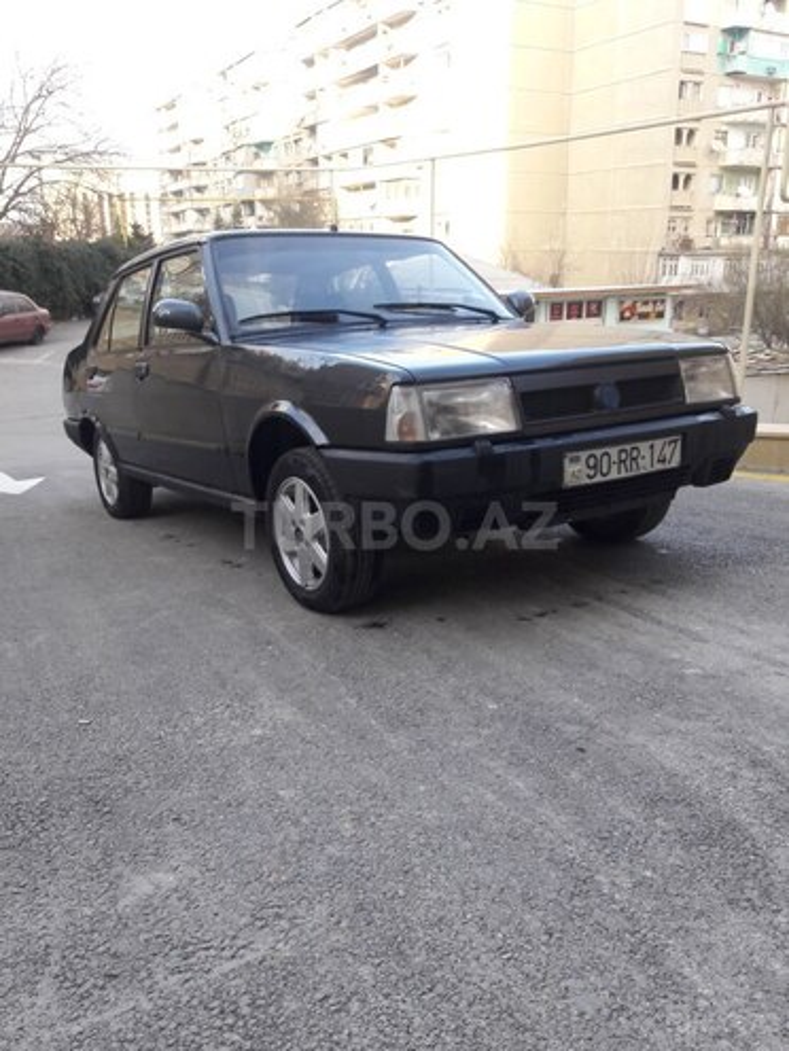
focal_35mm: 28
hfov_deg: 49.7
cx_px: 394
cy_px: 526
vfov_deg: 63.4
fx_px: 851
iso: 40
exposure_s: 1/106
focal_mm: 3.7
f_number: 1.9
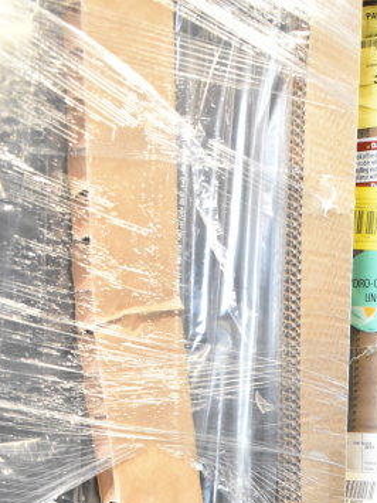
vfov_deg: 26.8
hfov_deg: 20.8
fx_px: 974
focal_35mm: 67
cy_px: 546
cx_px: 421
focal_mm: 18
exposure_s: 1/100
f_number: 5
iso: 6400
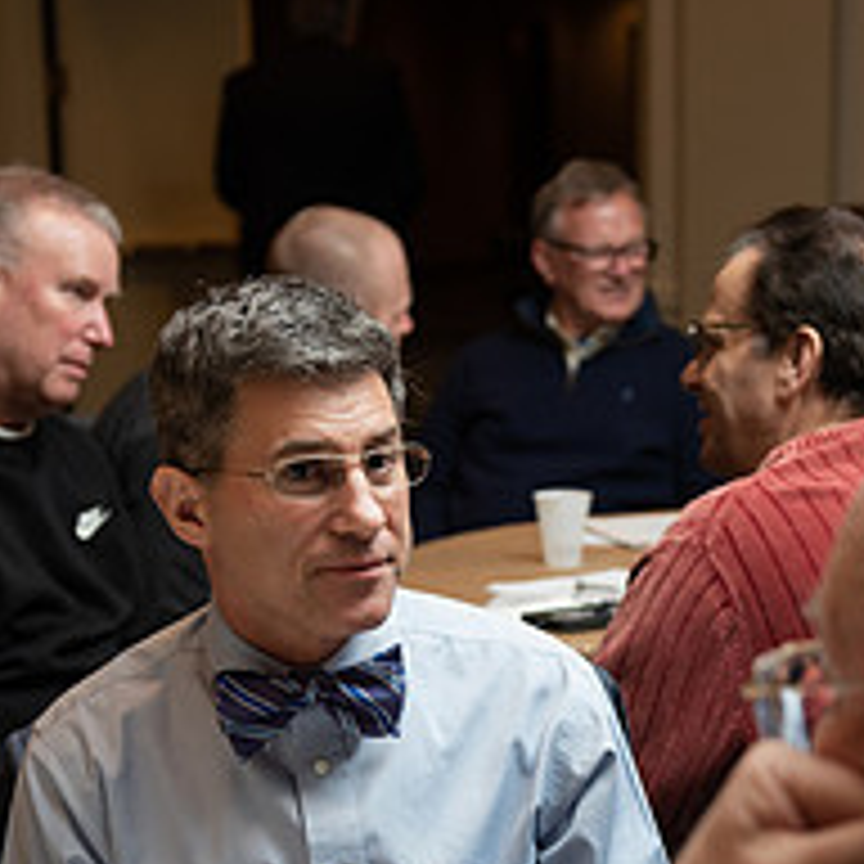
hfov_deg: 16.0
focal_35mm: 108
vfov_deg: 15.9
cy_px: 821
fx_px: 3050
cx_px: 724
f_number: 3.5
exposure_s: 1/160
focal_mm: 42
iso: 500
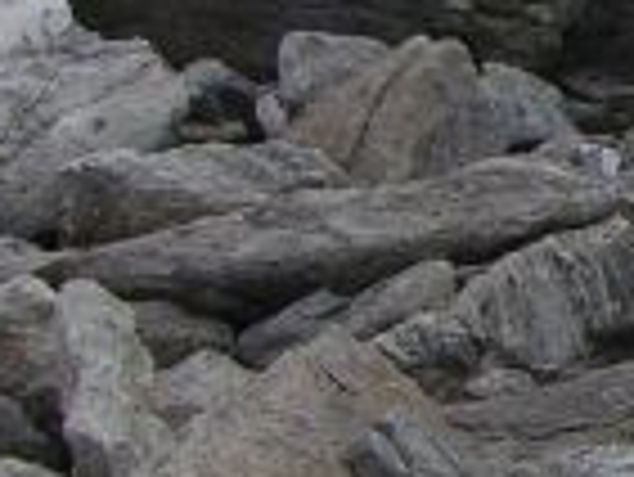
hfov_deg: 5.2
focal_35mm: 363
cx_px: 1898
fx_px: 6654
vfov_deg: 4.1
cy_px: 144
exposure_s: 1/193
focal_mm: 12.7
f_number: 6.8
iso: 50
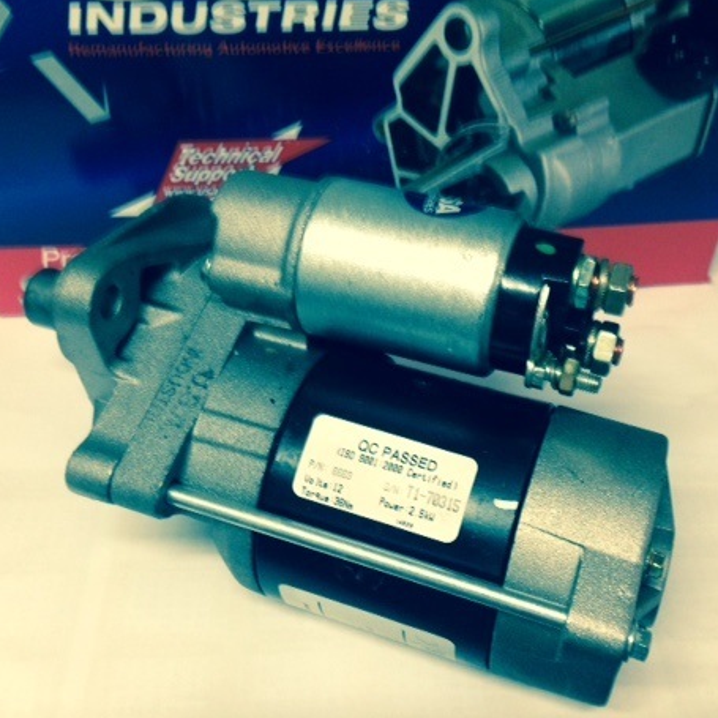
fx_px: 962
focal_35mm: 41
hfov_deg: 40.9
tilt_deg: -40.7
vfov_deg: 40.9
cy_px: 346
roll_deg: -1.7
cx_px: 379
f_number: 2.4
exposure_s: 1/20
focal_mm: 4.12
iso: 125
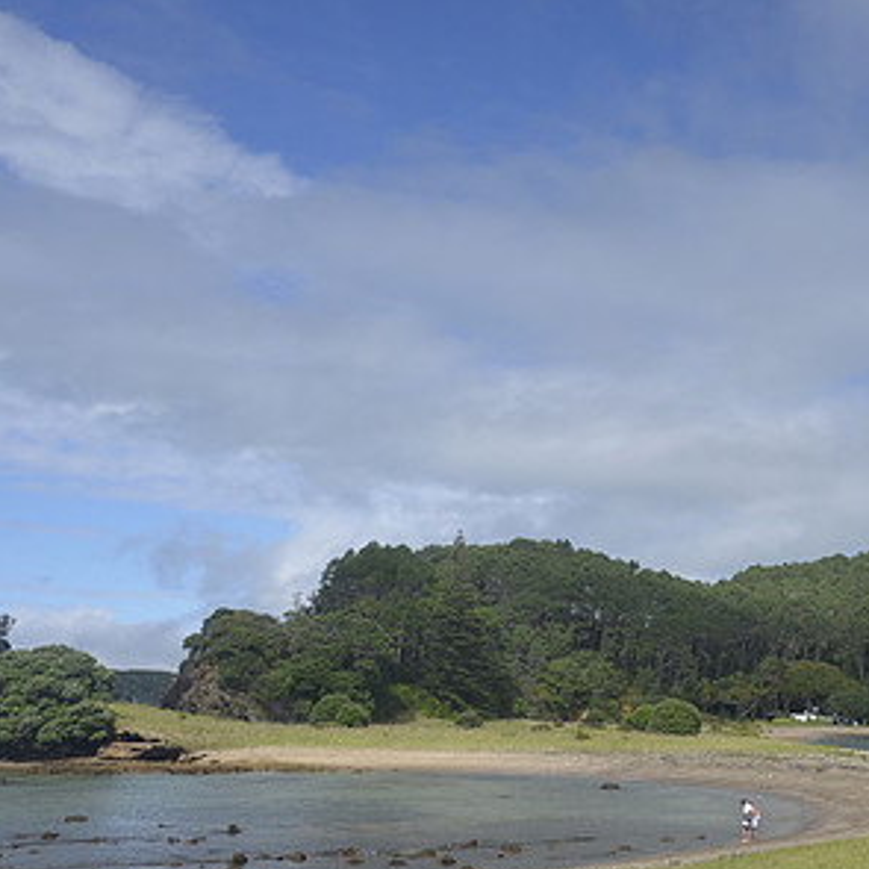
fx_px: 1704
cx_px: 804
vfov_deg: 28.5
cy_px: 533
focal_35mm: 60
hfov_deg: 27.4
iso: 200
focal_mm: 24
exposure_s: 1/250
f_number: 8
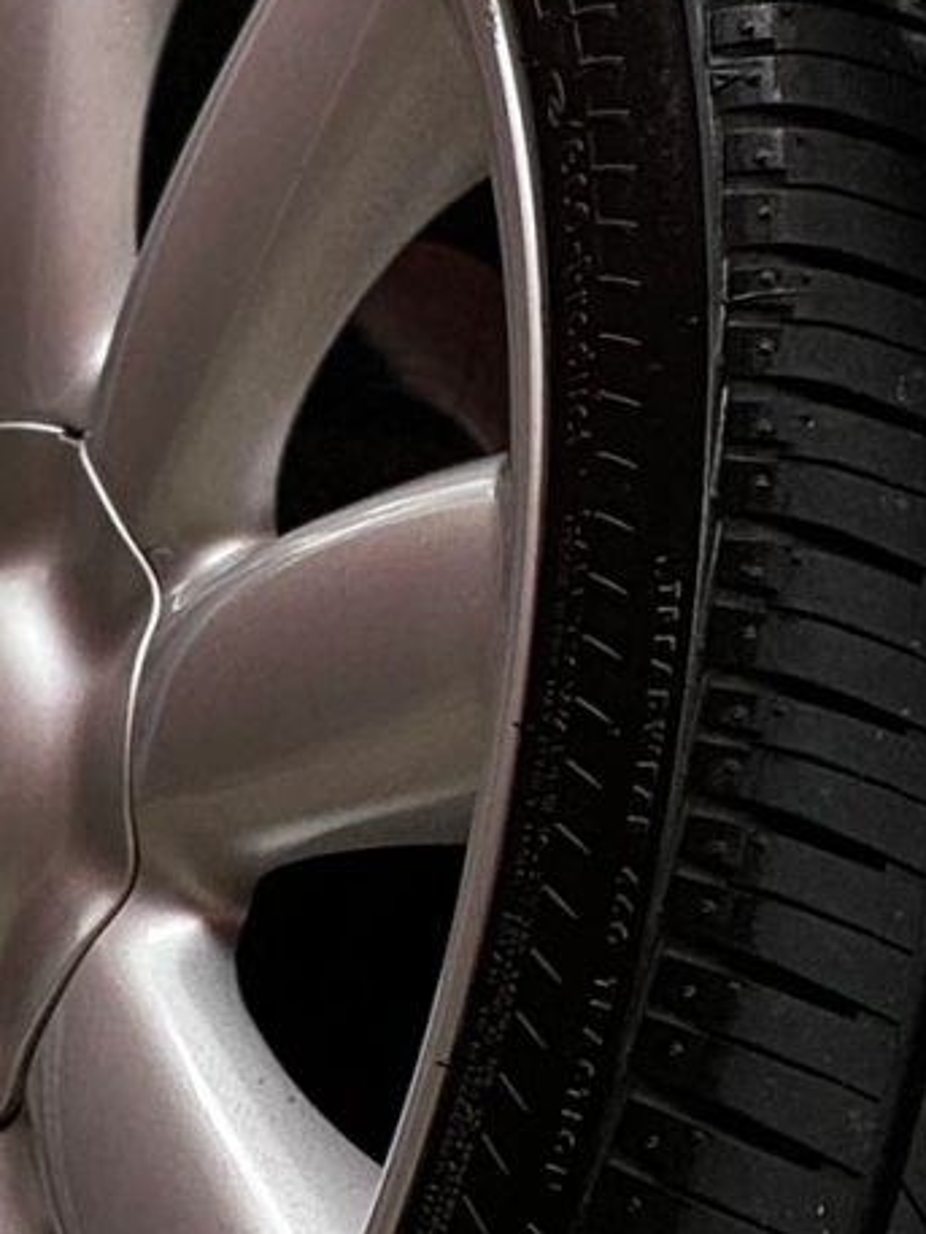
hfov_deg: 4.1
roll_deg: -5.0
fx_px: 12799
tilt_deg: +14.5
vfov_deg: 5.5
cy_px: -439
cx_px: 1425
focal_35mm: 359
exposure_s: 1/99
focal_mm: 9
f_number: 2.8
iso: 80
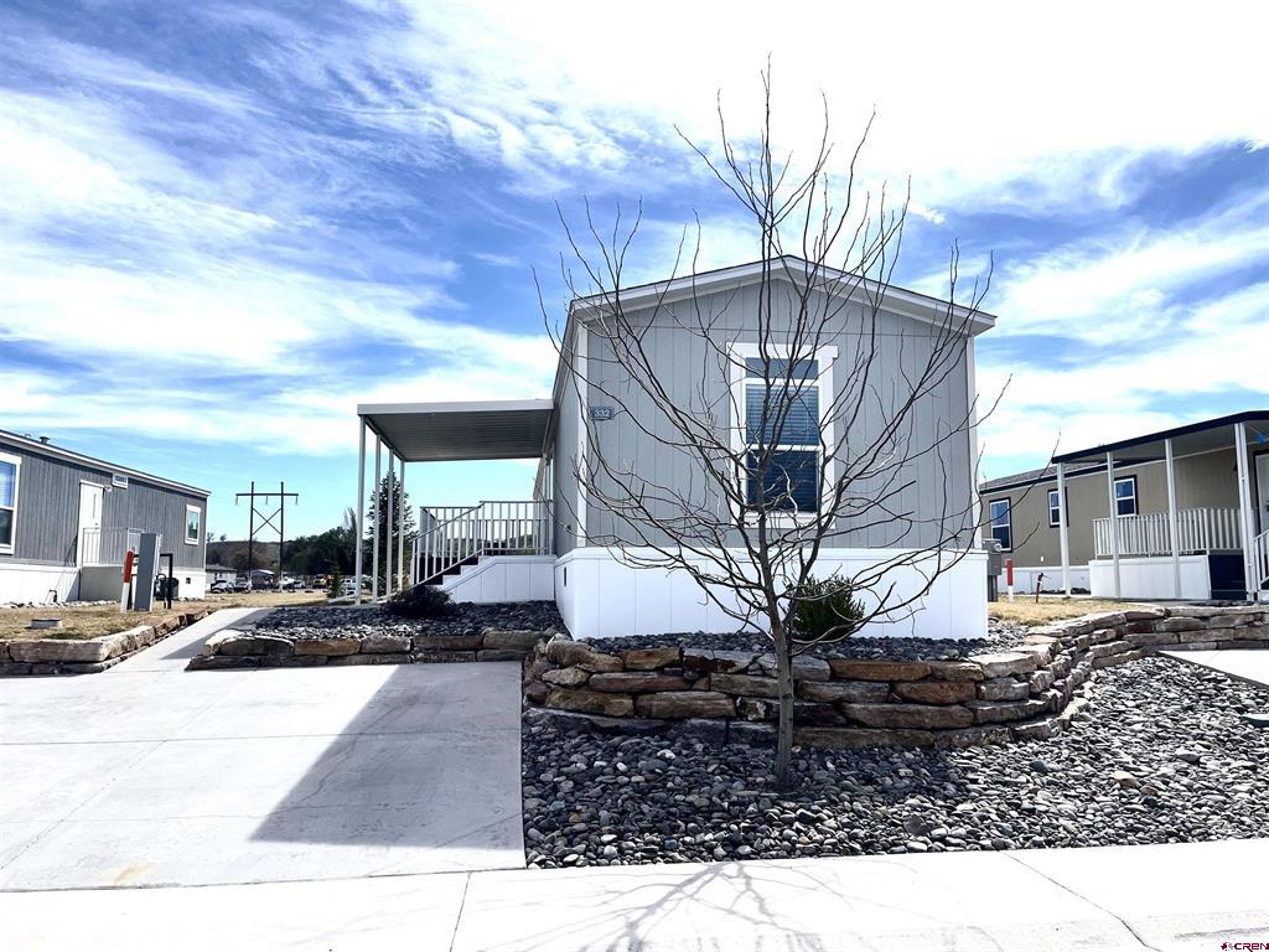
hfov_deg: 67.3
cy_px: 476
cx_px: 634
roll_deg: +0.8
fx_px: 953
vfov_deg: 53.1
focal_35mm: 26
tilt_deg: +5.3
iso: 50
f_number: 1.6
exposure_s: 1/5556
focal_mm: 5.1
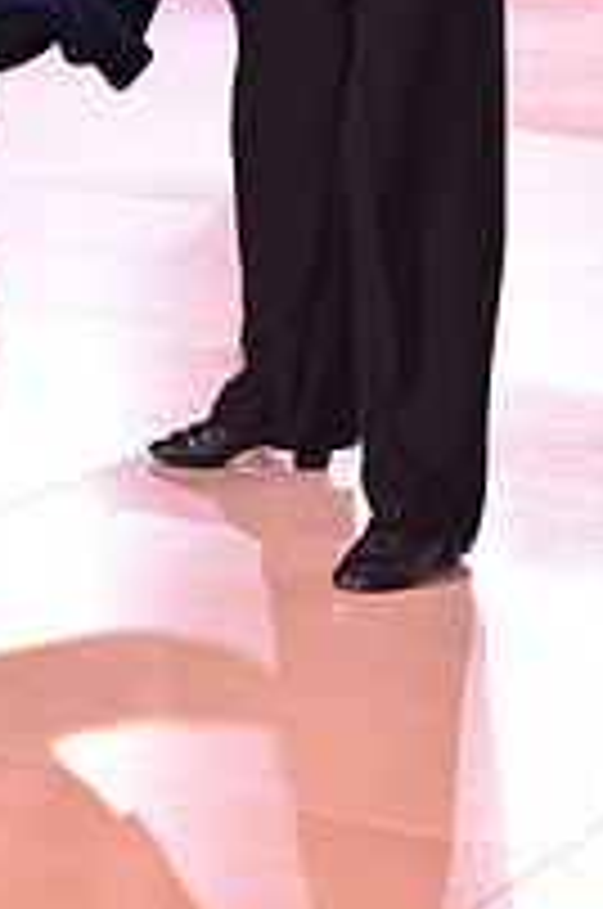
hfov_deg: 5.8
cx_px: 52
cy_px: -194
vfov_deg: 8.6
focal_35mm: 236
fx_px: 5949
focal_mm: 82
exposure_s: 1/320
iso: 2500
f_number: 5.6
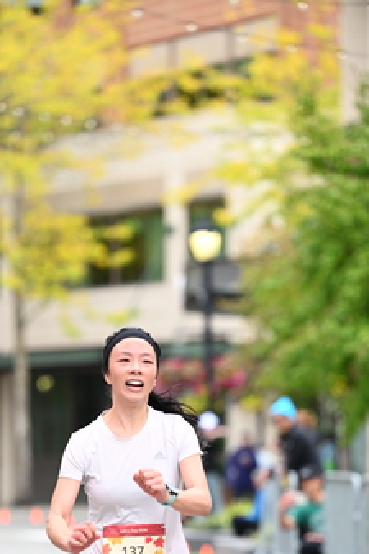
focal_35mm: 236
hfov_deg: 5.8
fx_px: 3632
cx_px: 173
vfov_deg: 8.7
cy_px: 431
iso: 640
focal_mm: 145
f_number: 2.8
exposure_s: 1/1600
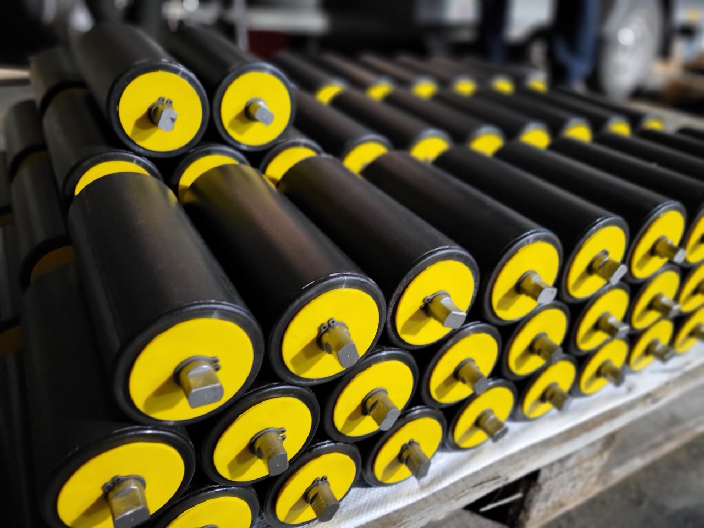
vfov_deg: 53.1
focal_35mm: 26
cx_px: 352
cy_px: 264
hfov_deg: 67.3
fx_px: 529
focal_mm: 5.4
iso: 500
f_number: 1.8
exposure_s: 1/14.3
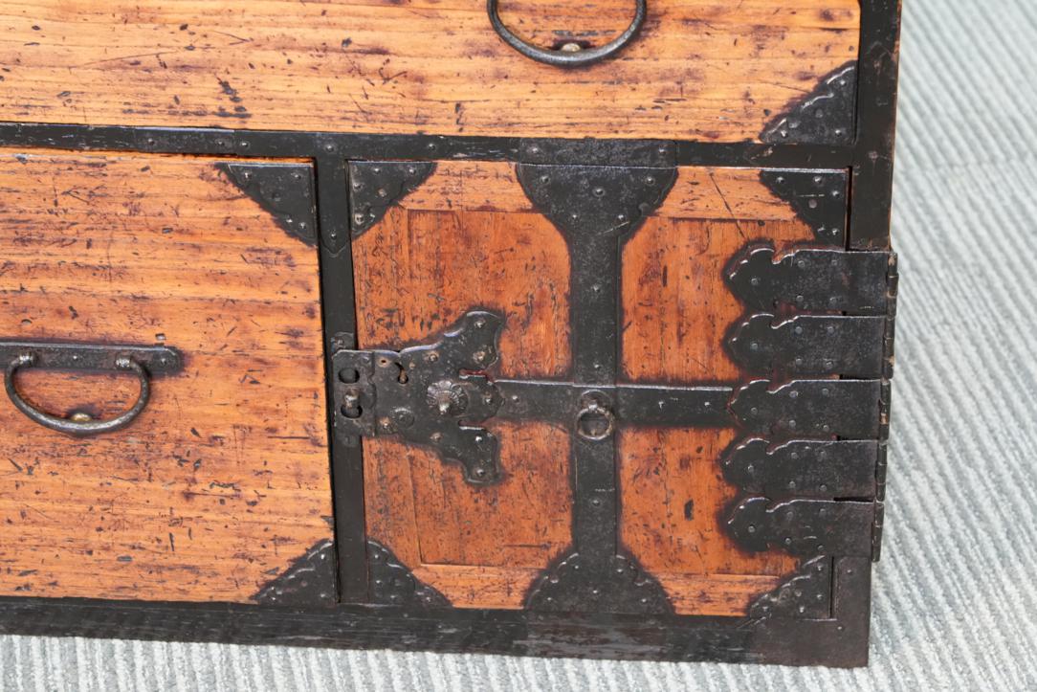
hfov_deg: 19.5
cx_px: 518
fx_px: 3025
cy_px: 346
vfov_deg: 13.0
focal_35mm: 105
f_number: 8
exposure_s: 1/30
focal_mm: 105
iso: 5000
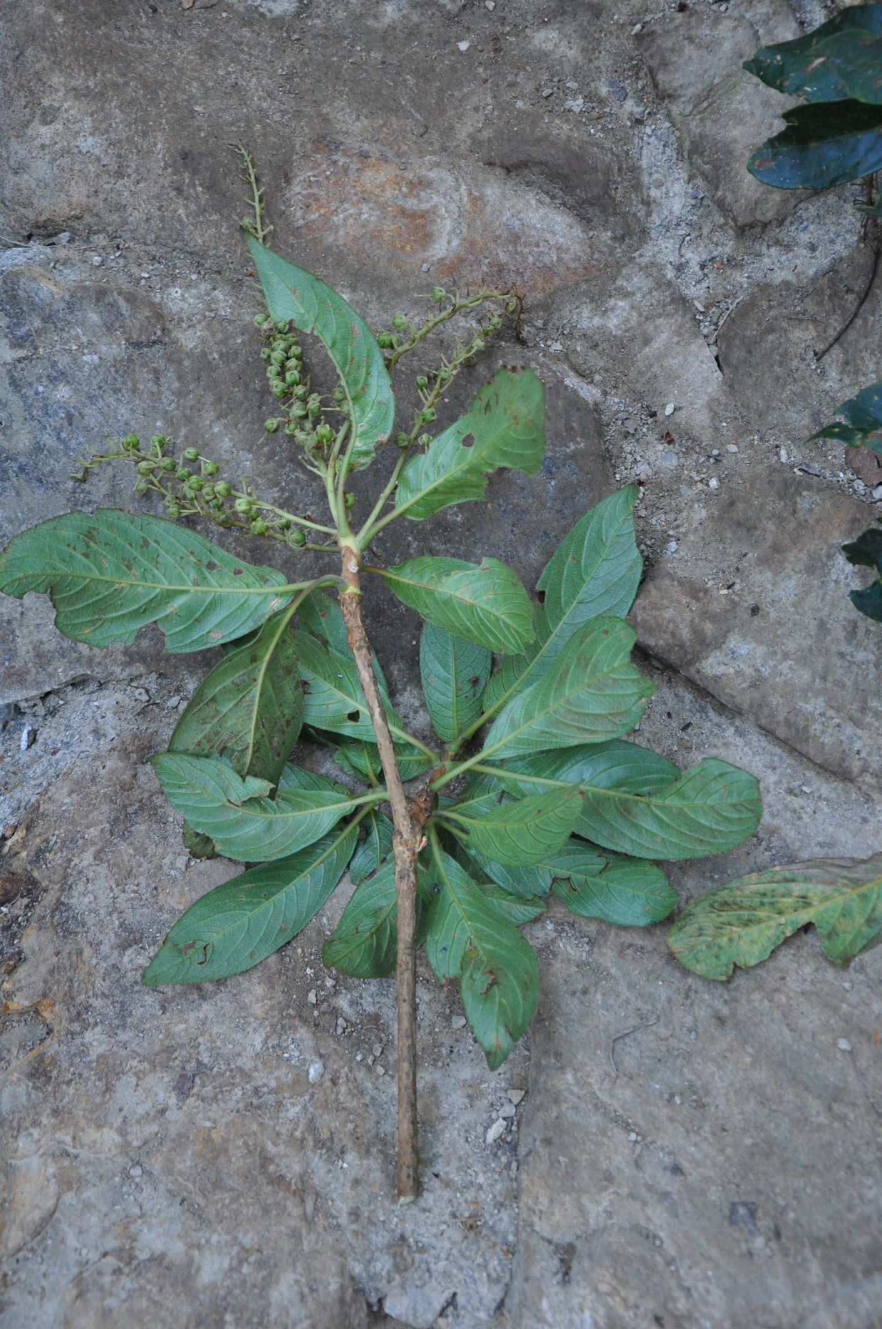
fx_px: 1935
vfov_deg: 37.9
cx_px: 441
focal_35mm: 52
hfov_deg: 25.7
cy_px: 664
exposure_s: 1/20
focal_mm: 35
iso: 400
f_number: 4.5
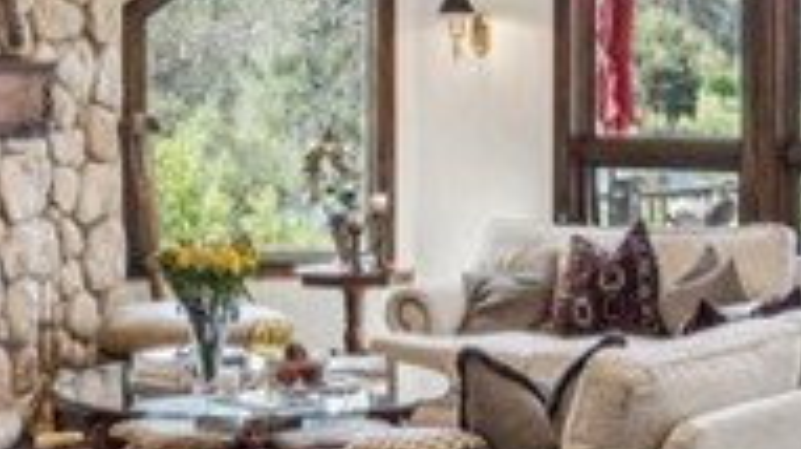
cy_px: 63
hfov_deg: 23.3
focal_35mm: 92
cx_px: 361
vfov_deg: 13.1
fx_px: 1945
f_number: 13
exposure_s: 1/2
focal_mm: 16.3
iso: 100
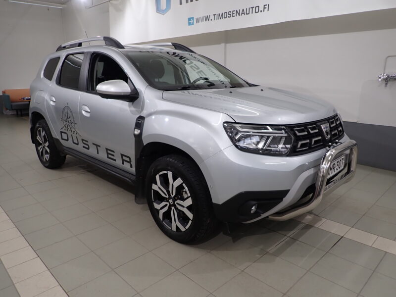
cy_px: 148
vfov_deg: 54.9
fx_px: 286
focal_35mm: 25
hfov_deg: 69.4
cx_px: 198
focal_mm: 4.5
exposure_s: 1/60
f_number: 2
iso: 100
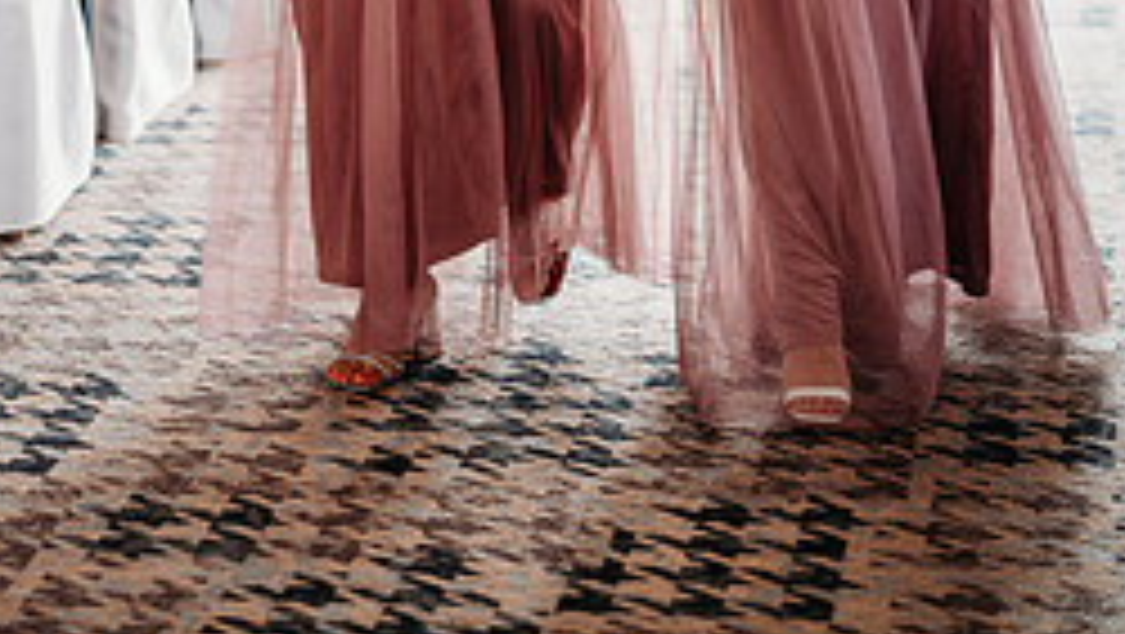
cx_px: 524
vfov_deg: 7.5
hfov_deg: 13.4
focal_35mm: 160
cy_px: -252
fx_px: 4776
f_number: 2
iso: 450
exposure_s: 1/200
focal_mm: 85
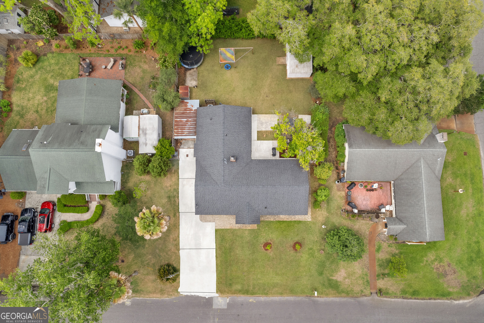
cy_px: 162
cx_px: 242
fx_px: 296
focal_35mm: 22
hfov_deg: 78.6
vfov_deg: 57.2
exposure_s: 1/800
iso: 100
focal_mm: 8.38
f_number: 2.8
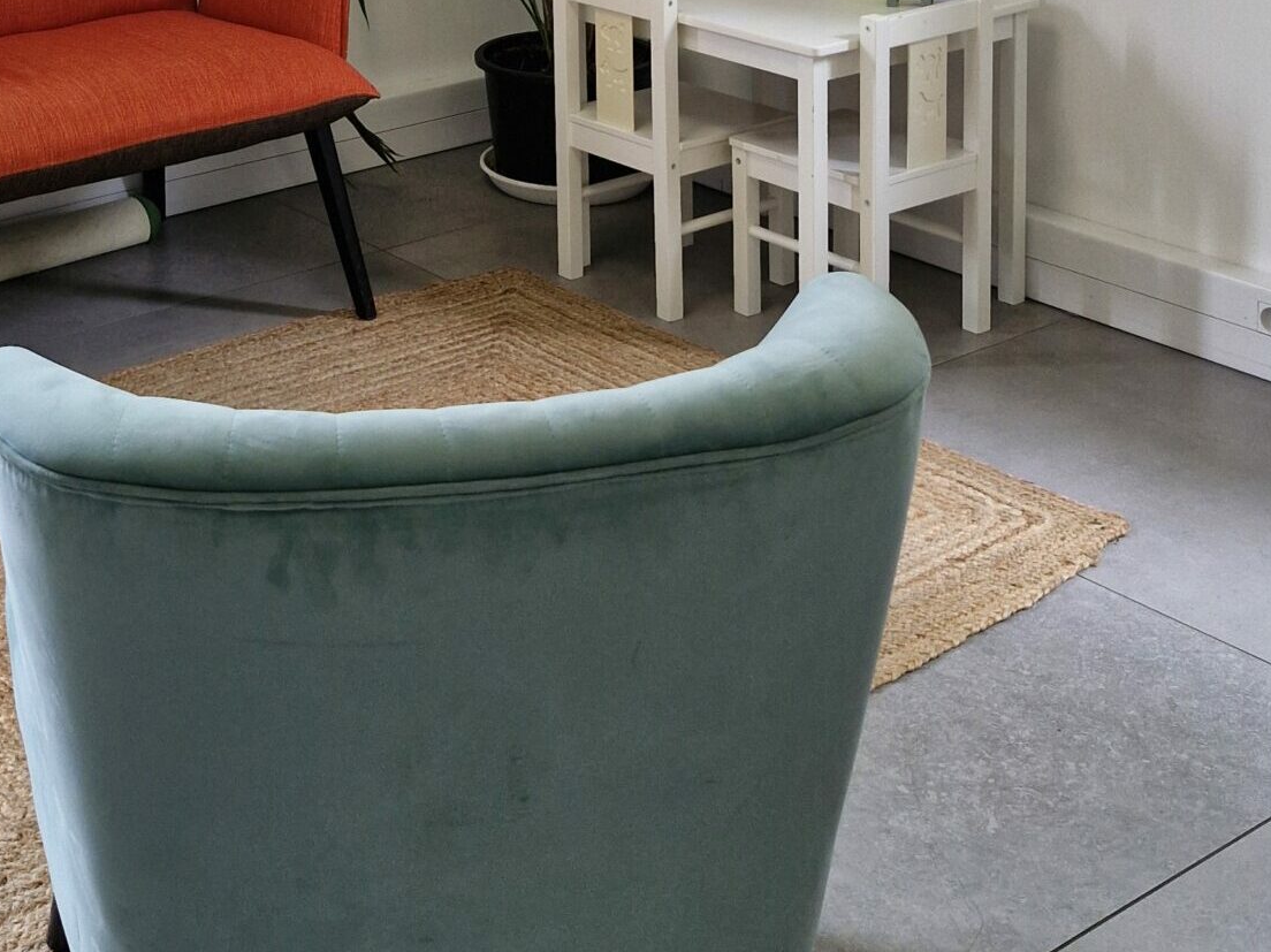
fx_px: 1468
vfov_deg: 34.6
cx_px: 231
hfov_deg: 44.3
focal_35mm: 40
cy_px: 159
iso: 200
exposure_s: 1/180
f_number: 1.8
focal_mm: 5.54
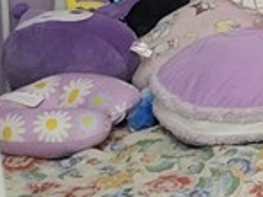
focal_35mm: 180
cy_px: 51
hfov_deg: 9.7
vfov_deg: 8.2
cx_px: 629
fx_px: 1368
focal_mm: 5.4
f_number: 1.8
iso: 500
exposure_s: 1/30
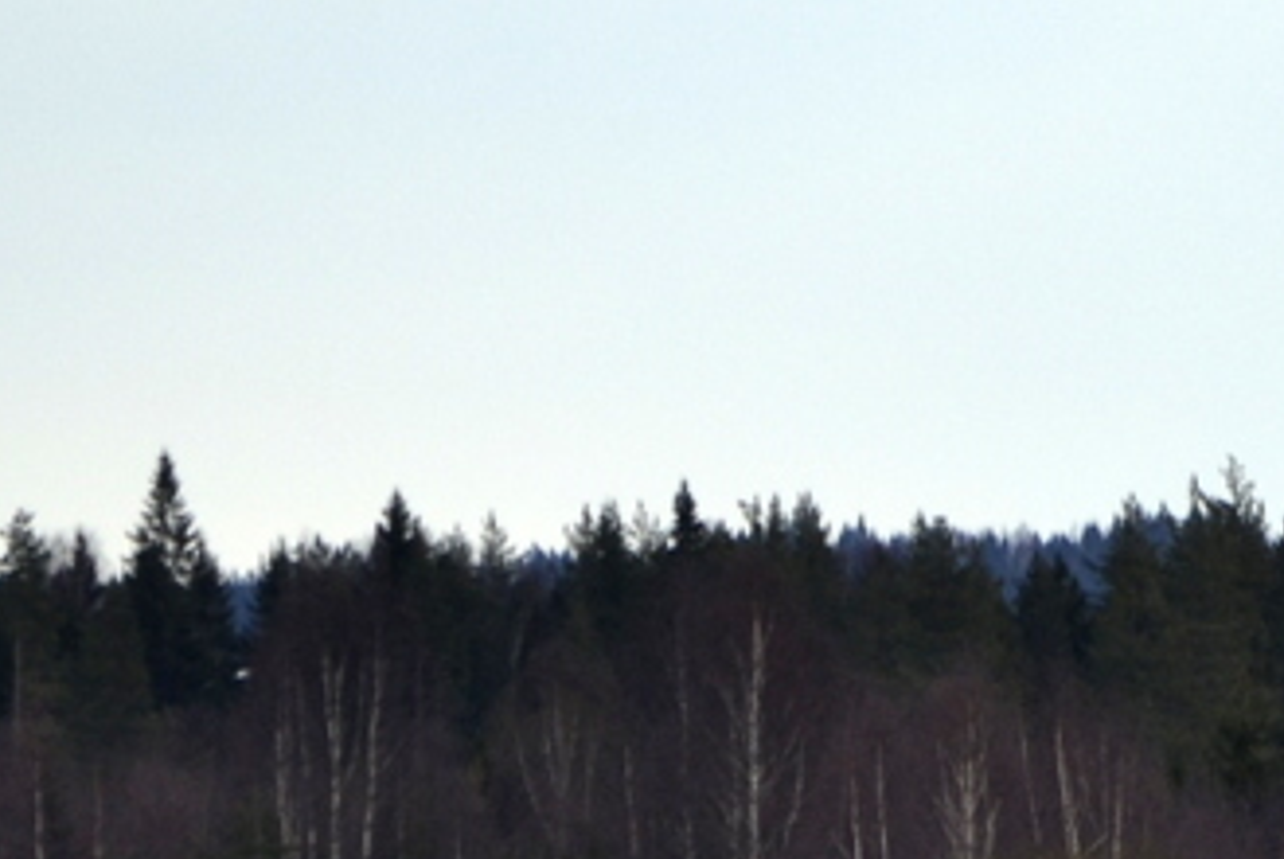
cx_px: 1885
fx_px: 33306
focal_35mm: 933
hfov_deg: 2.2
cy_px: 1173
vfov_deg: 1.5
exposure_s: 1/1000
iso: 200
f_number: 6.3
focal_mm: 200
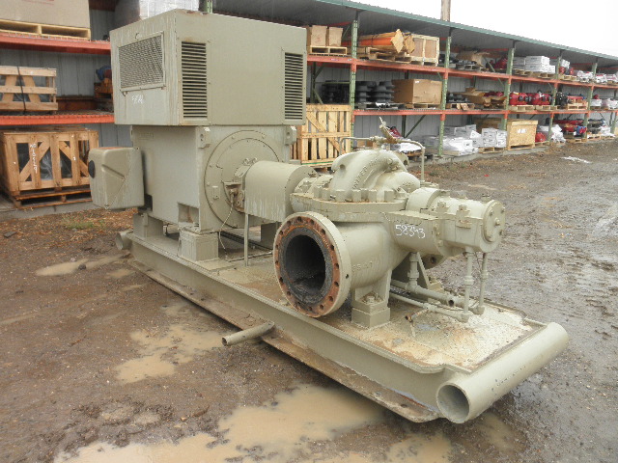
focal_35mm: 28
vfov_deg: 49.7
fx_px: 500
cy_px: 232
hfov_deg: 63.4
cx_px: 309
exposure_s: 1/40
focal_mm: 5
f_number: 3
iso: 64
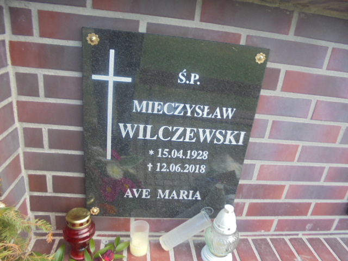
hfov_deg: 67.3
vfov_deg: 53.1
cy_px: 130
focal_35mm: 26
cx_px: 174
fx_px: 261
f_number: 3.5
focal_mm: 4.6
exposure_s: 1/160
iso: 100
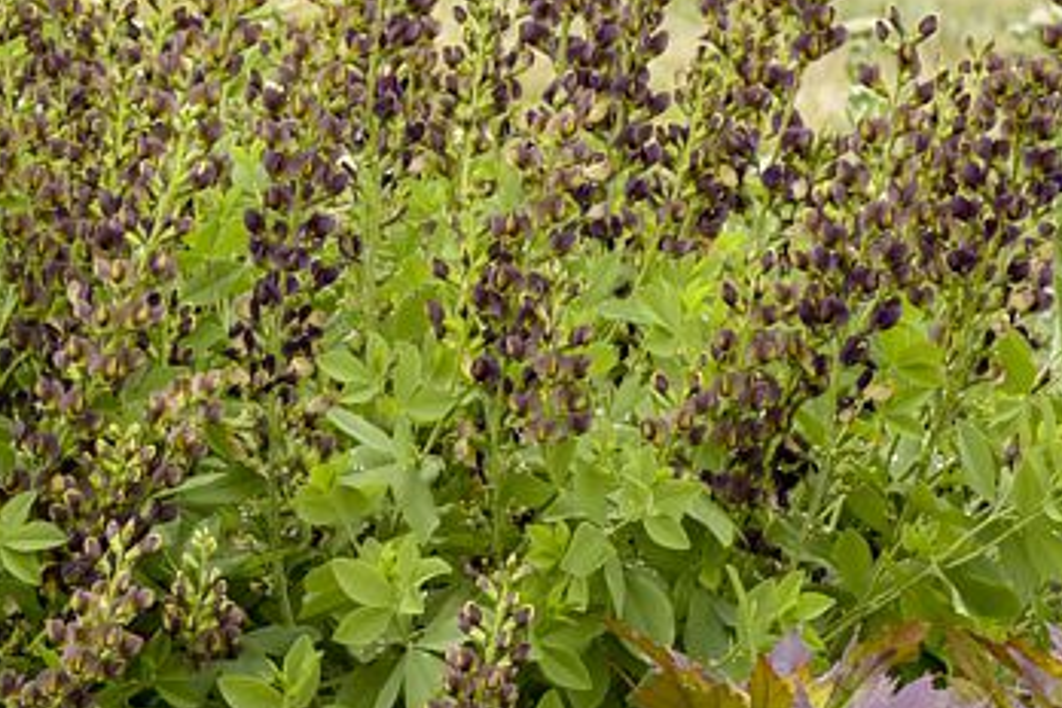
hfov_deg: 6.6
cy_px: 327
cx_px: -137
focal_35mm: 311
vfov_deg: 4.4
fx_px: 9174
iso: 400
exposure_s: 1/200
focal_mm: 85
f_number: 7.1
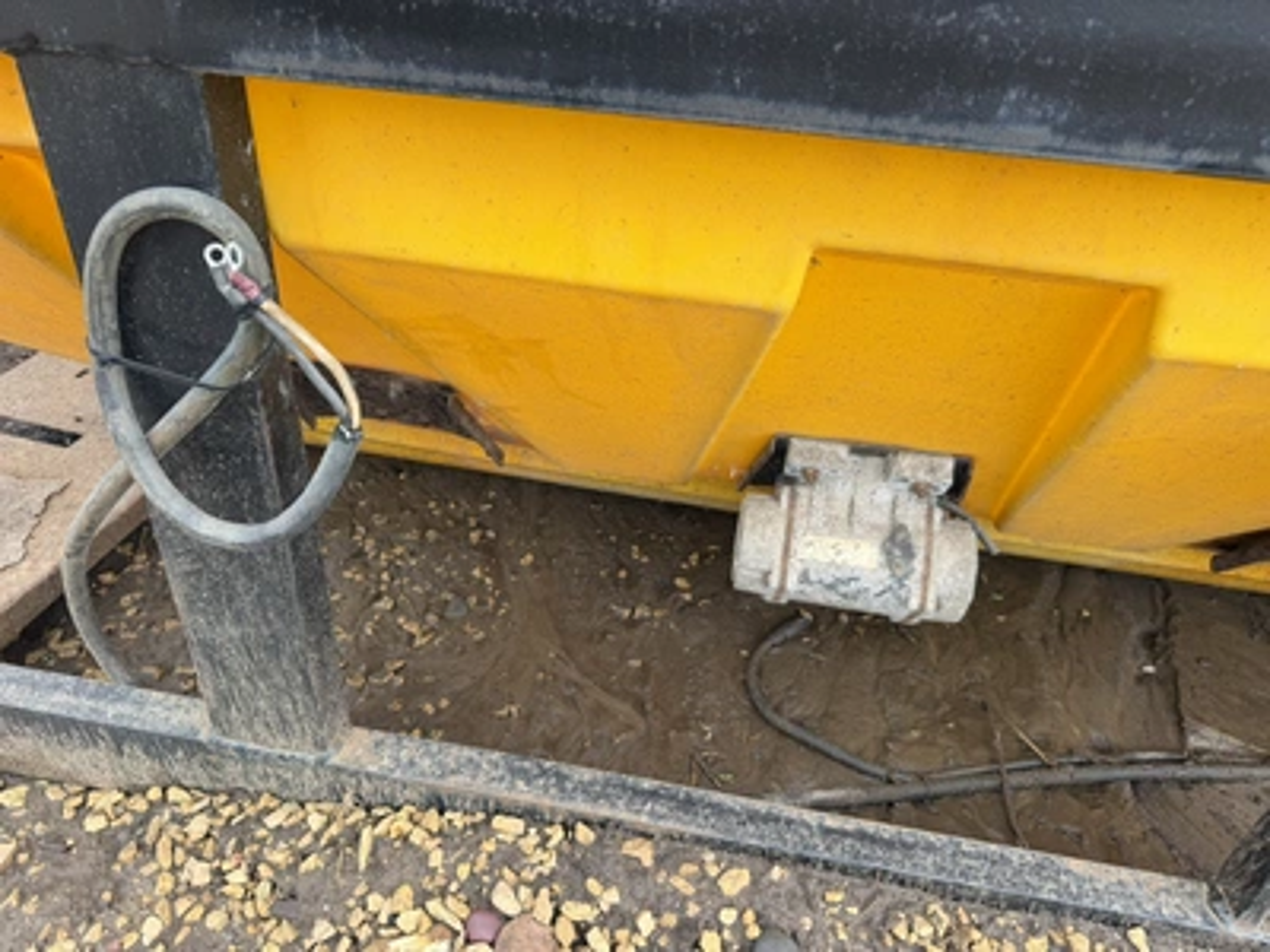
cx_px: 635
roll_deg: -5.6
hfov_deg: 71.6
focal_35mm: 24
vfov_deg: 56.8
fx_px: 881
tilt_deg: -33.1
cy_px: 476
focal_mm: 6.76
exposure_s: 1/121
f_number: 1.78
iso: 64
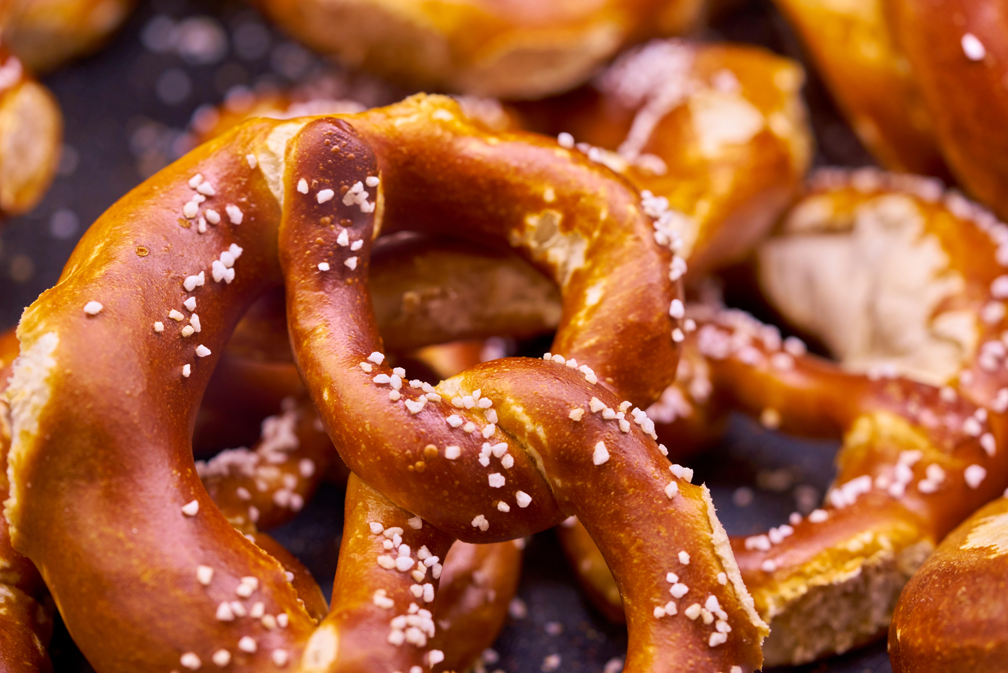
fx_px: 2521
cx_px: 504
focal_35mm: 90
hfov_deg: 22.6
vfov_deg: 15.2
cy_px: 336
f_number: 4
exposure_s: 1/100
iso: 500
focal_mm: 90
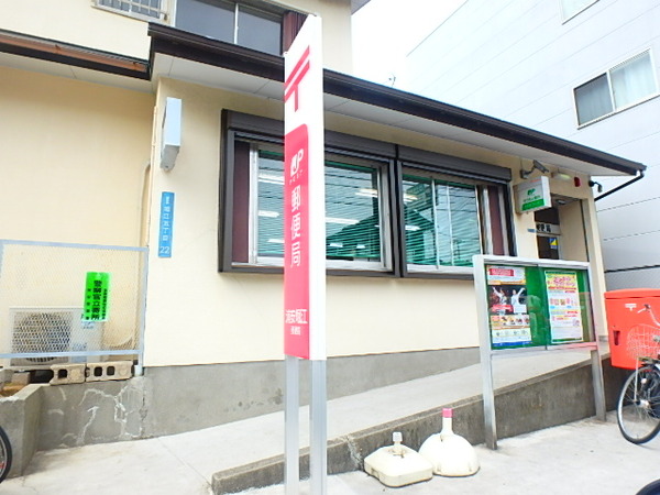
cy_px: 248
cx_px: 330
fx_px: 400
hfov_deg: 79.0
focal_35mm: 21
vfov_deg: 63.4
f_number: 3.5
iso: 125
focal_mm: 3.7
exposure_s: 1/500
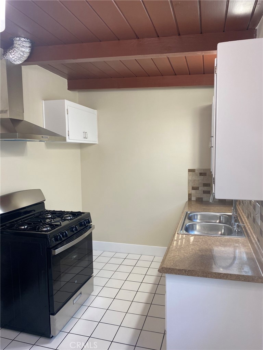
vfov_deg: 67.3
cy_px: 175
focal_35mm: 26
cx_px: 132
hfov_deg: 53.1
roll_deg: +1.0
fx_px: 263
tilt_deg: -4.1
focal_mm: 4.25
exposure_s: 1/60
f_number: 1.8
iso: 64
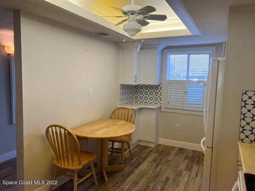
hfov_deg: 67.3
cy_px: 96
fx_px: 192
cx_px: 128
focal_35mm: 26
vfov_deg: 53.1
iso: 80
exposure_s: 1/120
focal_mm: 5.7
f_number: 1.5
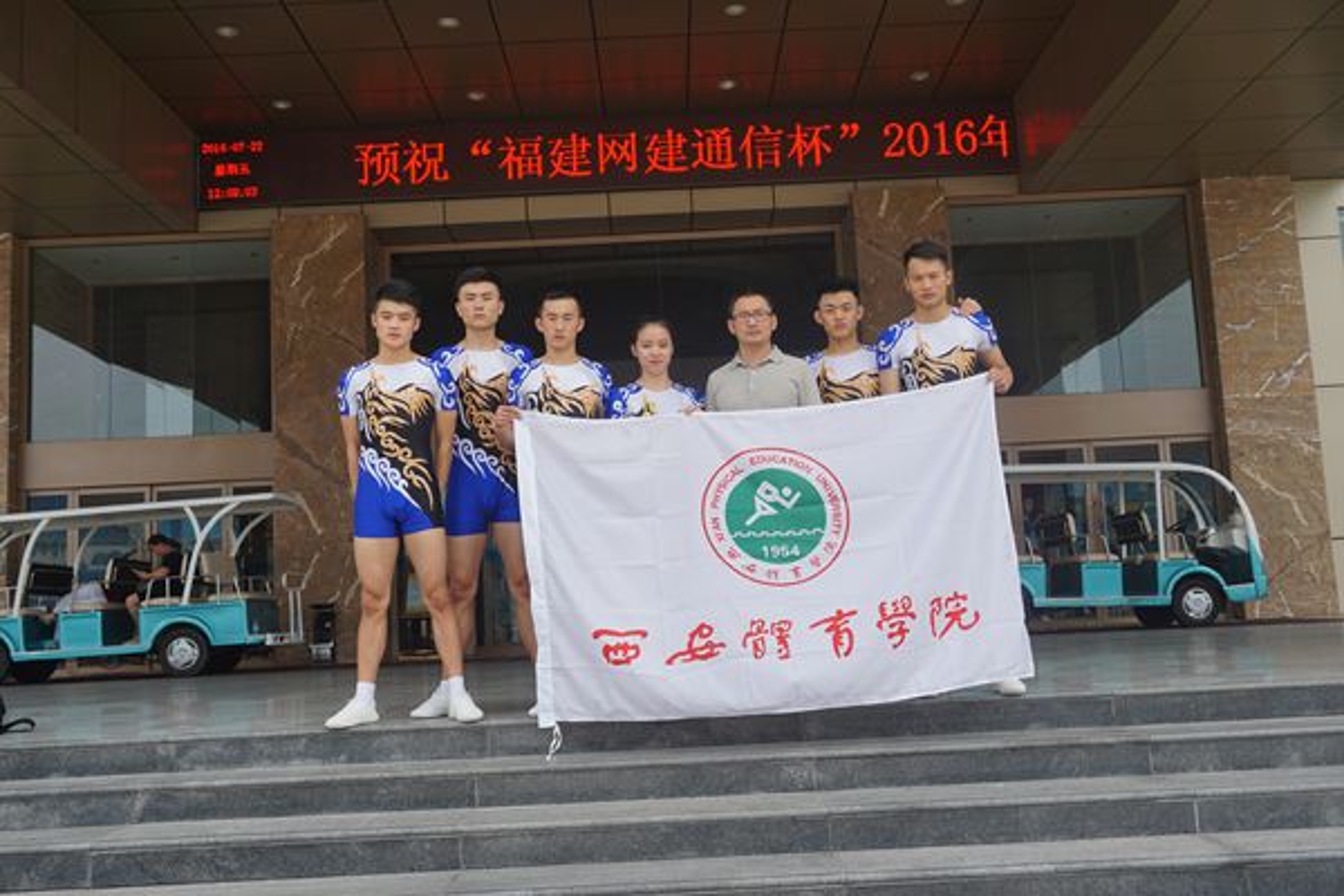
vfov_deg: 36.9
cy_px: 448
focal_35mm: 36
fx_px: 1344
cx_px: 672
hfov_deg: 53.1
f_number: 7.1
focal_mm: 24
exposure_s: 1/250
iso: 100
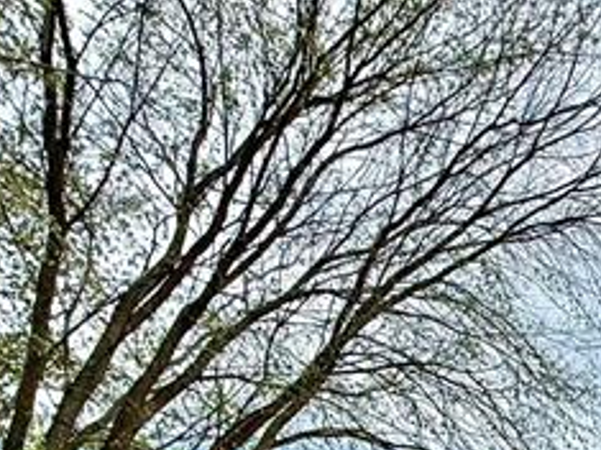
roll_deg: +0.7
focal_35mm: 61
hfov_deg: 24.5
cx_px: 903
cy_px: 938
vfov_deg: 16.8
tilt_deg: +1.6
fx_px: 1059
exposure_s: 1/3891
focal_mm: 2.22
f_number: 2.2
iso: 50
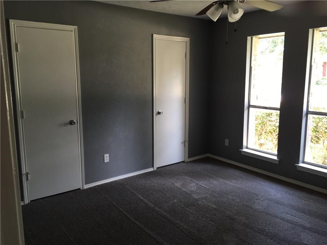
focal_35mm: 29
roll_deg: +1.3
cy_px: 122
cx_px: 164
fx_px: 274
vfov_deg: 48.2
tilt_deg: -9.2
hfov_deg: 61.7
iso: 40
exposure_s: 1/30
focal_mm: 4.15
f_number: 2.2
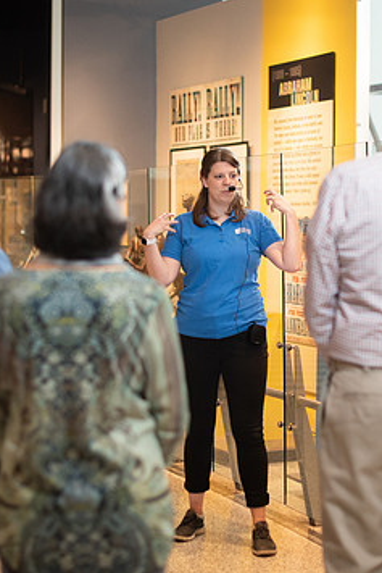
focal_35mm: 85
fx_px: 1351
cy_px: 283
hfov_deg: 16.1
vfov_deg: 23.9
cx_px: 210
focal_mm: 50
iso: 640
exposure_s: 1/200
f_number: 1.8
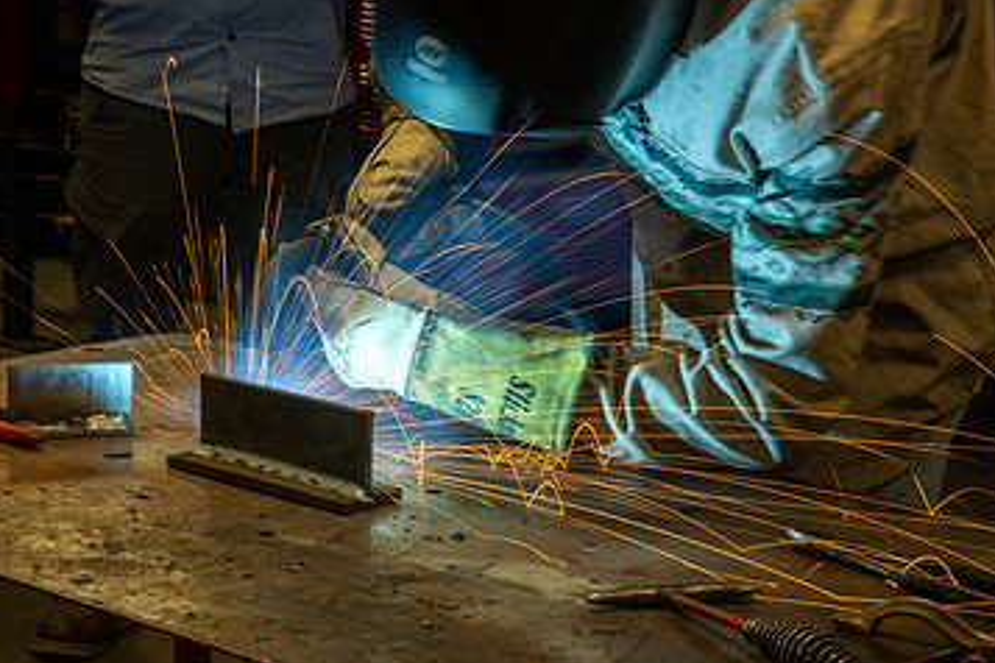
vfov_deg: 12.5
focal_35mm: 110
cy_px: 347
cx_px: 211
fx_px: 3040
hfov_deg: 18.4
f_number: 22
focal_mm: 55
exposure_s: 1/2
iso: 64
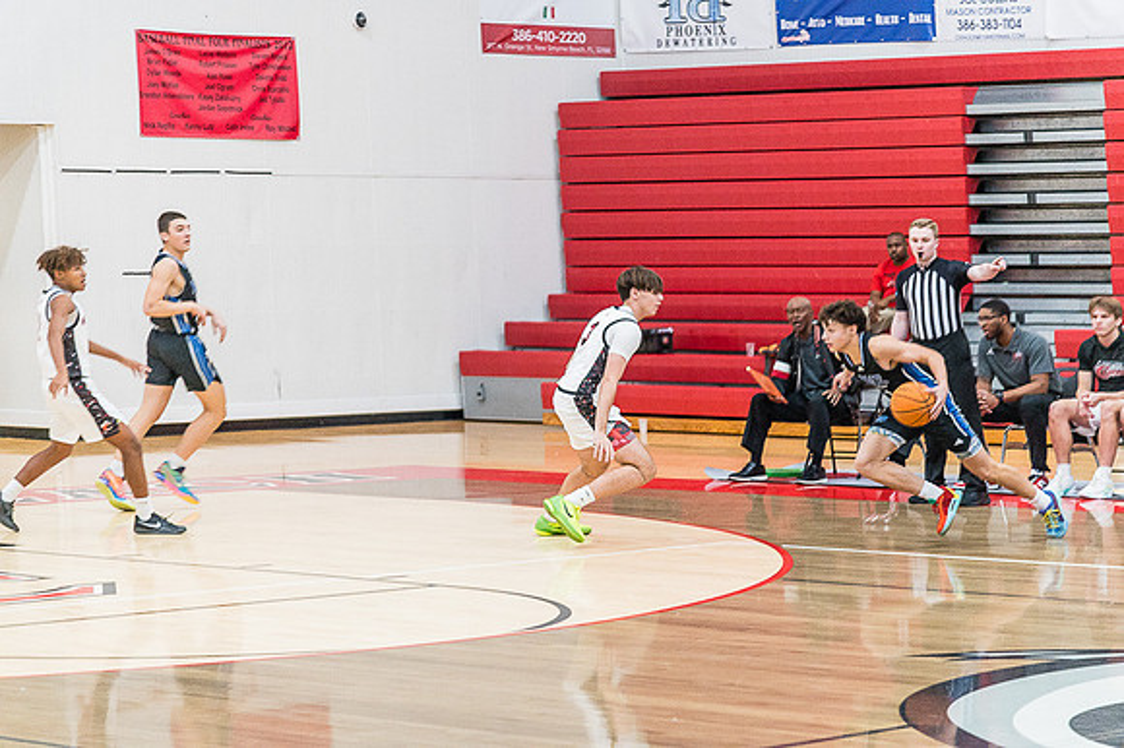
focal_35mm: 120
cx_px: 562
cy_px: 374
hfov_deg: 17.1
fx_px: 3744
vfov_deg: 11.4
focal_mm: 120
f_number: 4
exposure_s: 1/320
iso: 5000
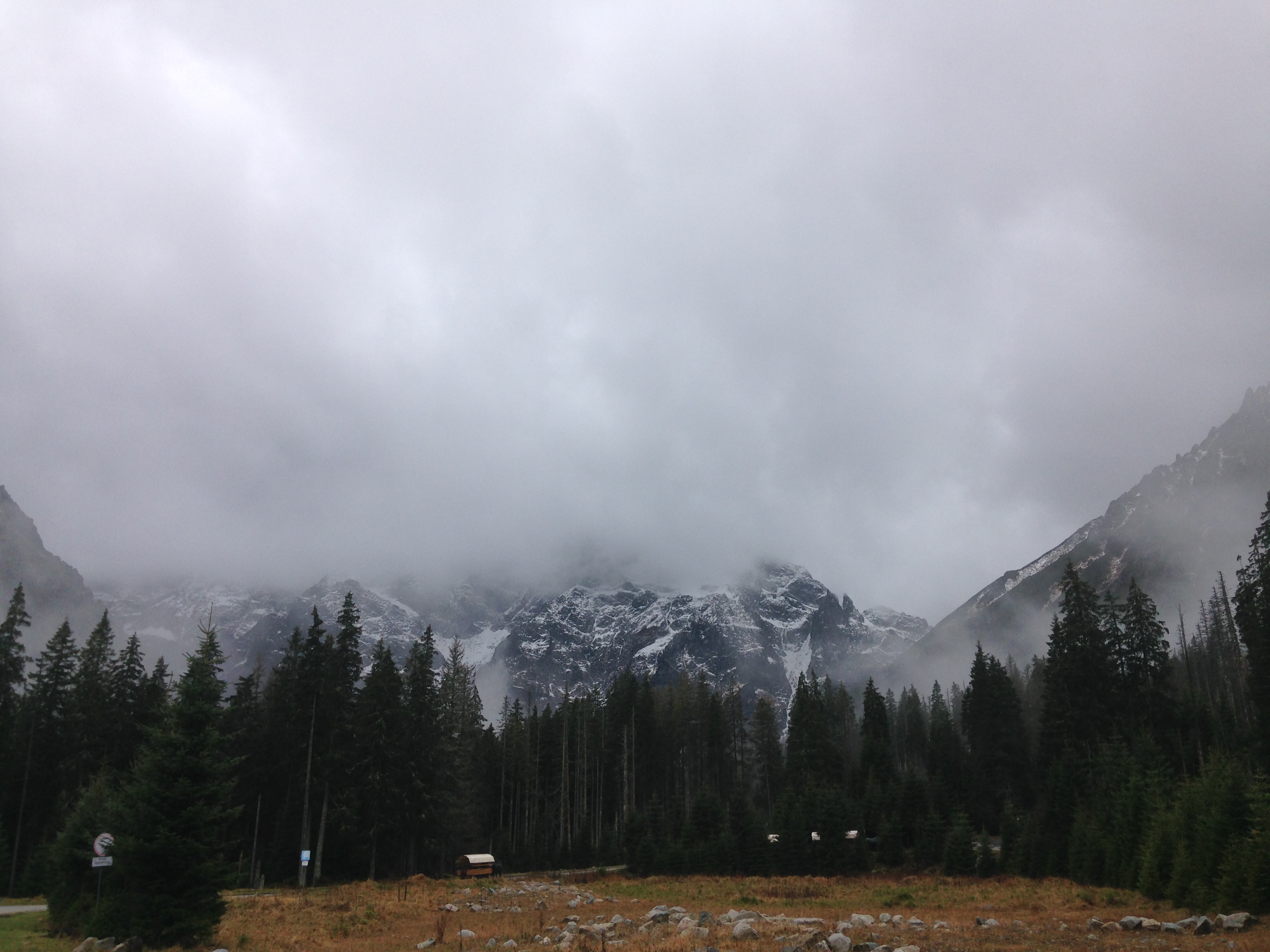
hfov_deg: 55.4
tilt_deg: +19.3
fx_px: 1211
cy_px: 476
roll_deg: -0.8
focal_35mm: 33
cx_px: 635
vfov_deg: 42.9
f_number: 2.4
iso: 50
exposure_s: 1/589
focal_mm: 4.12
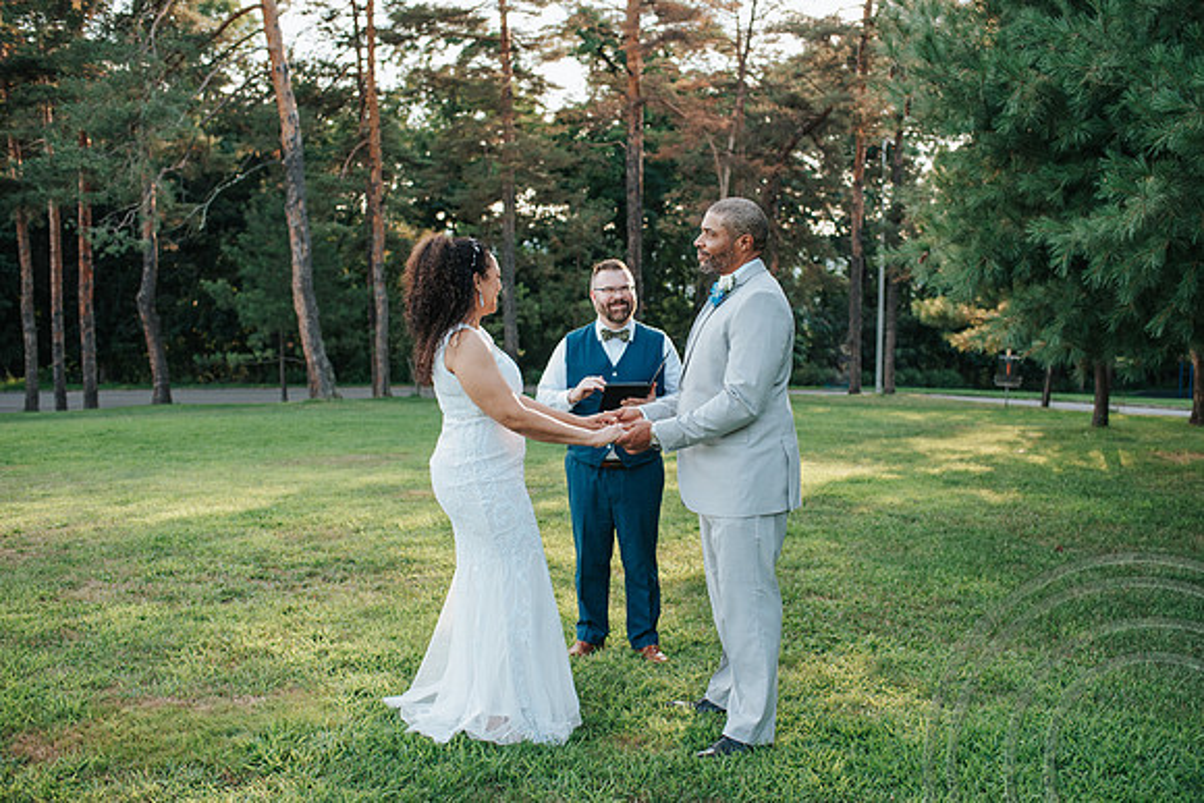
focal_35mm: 37
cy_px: 401
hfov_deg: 52.0
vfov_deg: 36.0
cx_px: 629
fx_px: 1235
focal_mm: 35
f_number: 3.2
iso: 900
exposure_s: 1/1000
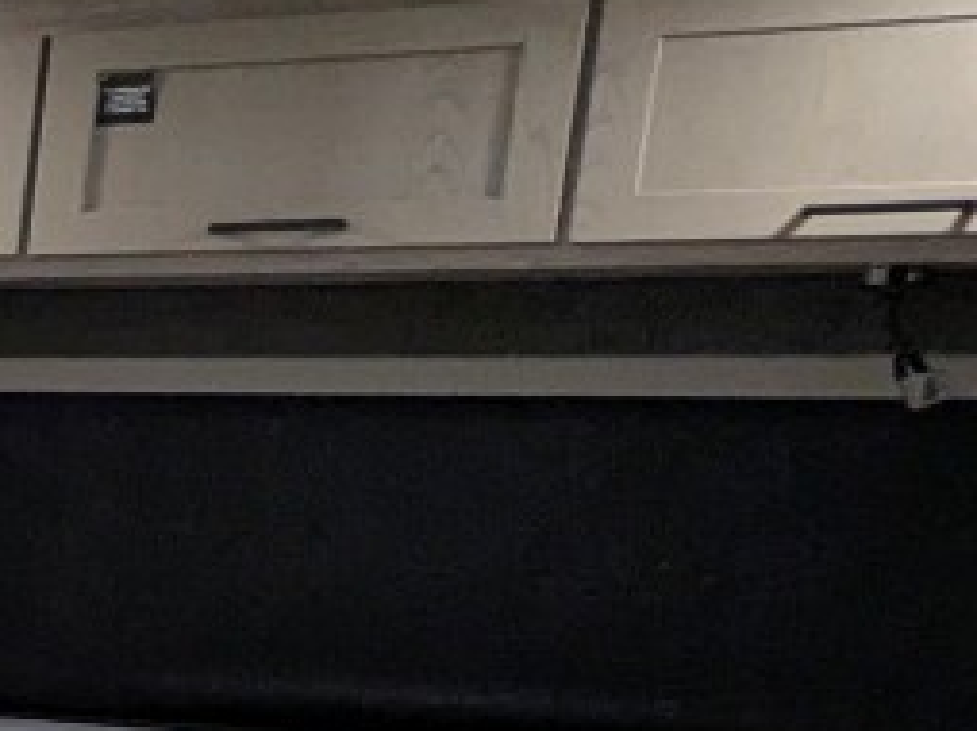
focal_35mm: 88
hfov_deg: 13.1
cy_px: 831
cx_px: -1629
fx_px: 2481
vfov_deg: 16.2
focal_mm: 2.35
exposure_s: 1/100
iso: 169
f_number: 2.2
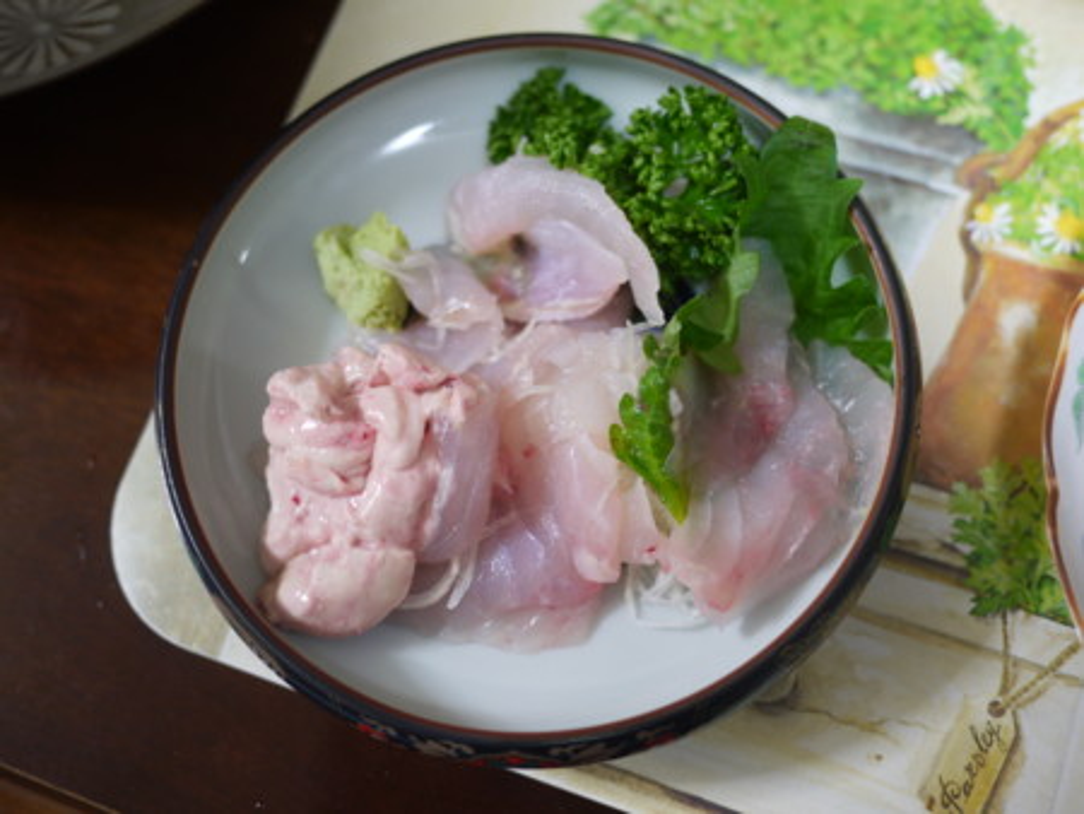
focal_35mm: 40
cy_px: 407
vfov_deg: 36.0
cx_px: 542
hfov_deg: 46.8
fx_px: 1253
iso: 160
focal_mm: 20
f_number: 1.7
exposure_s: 1/30
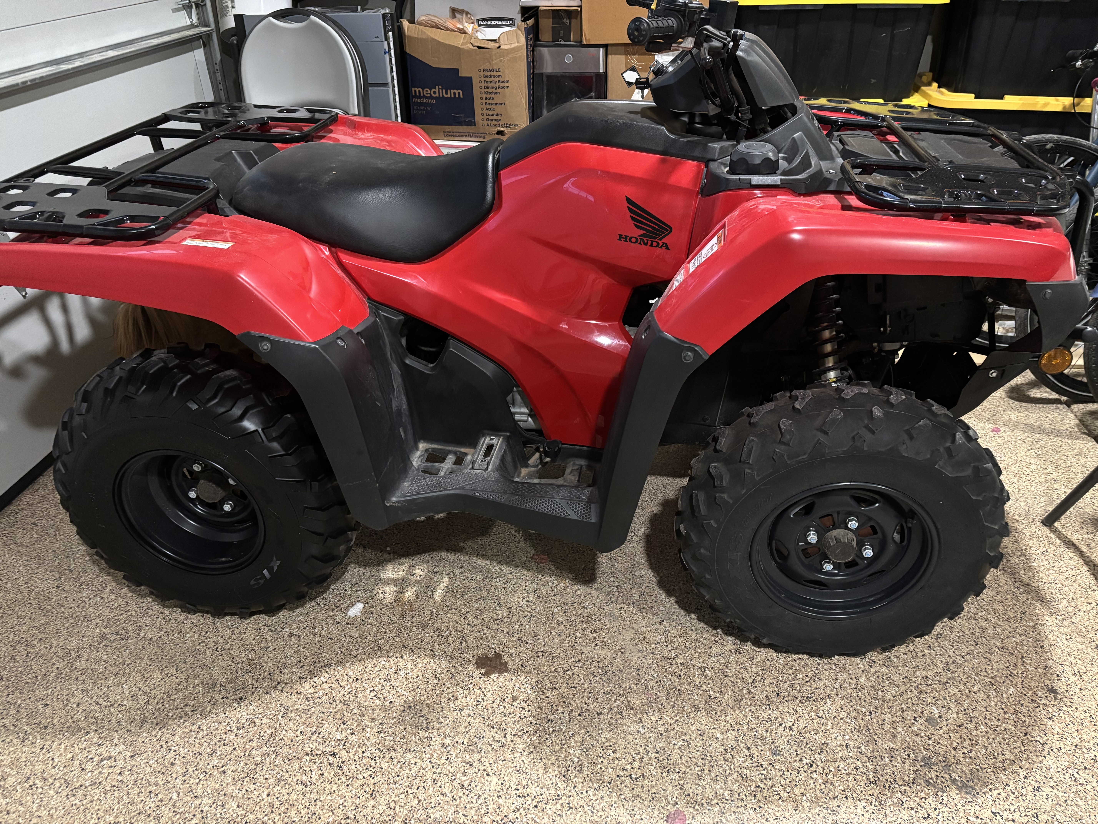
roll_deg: +1.5
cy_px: 412
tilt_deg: -31.5
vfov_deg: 53.1
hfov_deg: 67.3
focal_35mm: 26
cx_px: 549
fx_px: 825
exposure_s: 1/30
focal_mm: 5.96
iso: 640
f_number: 1.6
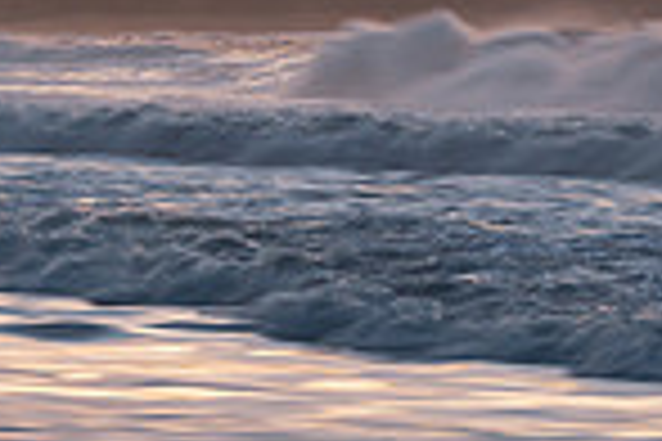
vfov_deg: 4.0
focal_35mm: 346
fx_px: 6362
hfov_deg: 5.9
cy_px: -95
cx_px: -73
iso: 64
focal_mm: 82
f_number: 9
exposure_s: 1/8
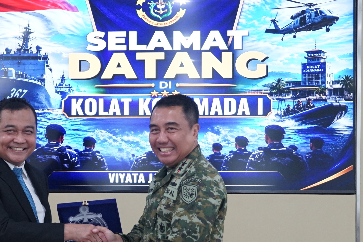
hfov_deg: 19.6
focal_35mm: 104
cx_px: 113
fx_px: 1048
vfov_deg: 13.1
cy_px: 171
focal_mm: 58
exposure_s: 1/100
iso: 2500
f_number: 5
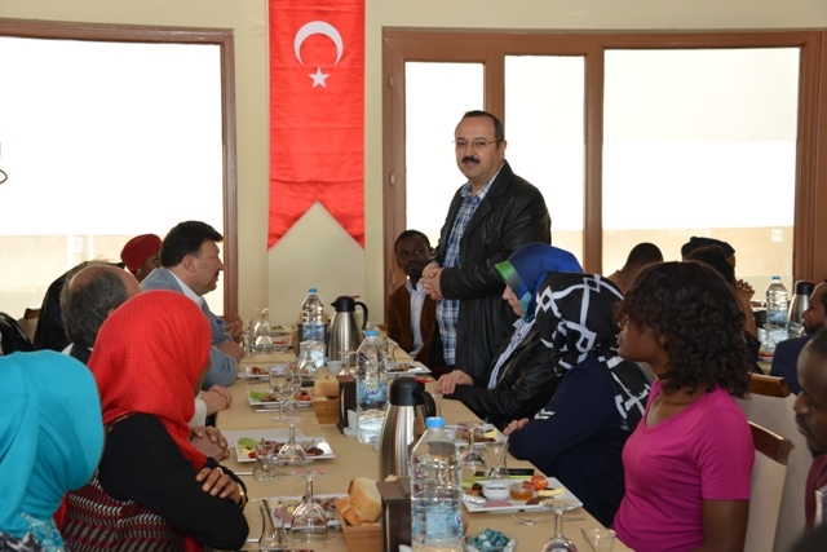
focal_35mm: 55
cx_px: 414
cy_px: 276
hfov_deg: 36.2
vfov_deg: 24.6
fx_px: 1264
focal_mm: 55
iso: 1000
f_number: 7.1
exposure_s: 1/160
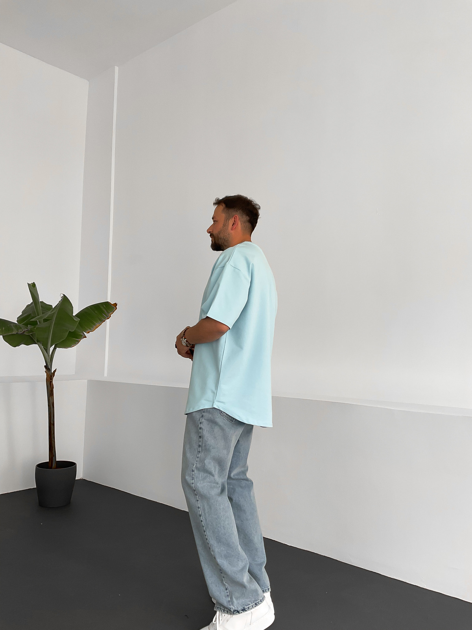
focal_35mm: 29
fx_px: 527
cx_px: 236
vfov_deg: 61.7
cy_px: 315
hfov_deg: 48.2
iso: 25
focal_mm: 3
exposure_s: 1/120
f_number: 1.8
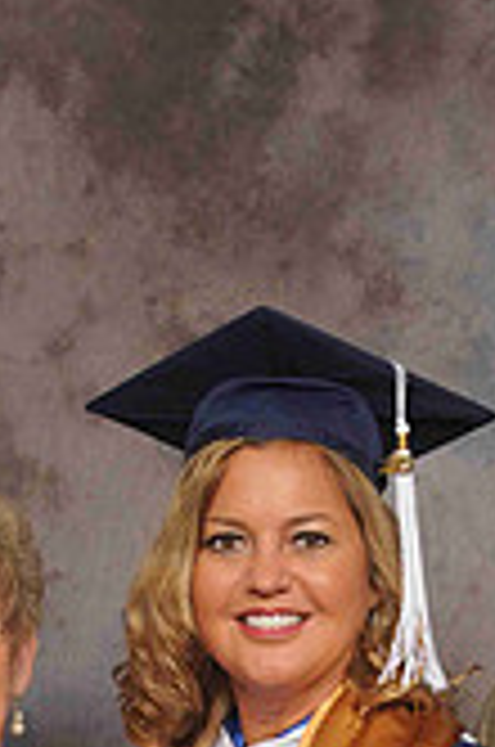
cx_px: 326
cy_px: 1004
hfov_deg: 10.5
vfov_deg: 15.0
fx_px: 2692
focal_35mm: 130
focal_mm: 32
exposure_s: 1/125
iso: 250
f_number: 5.6
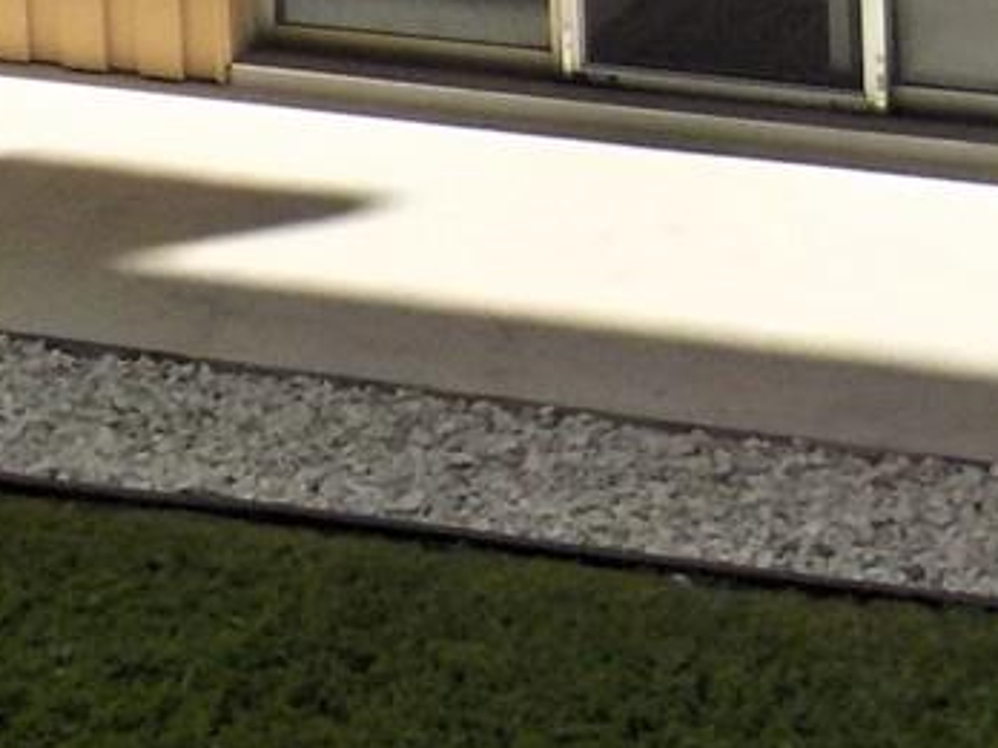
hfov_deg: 14.2
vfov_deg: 9.8
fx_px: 3979
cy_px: -854
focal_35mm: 138
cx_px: 898
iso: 125
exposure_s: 1/1250
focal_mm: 4.1
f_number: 3.3
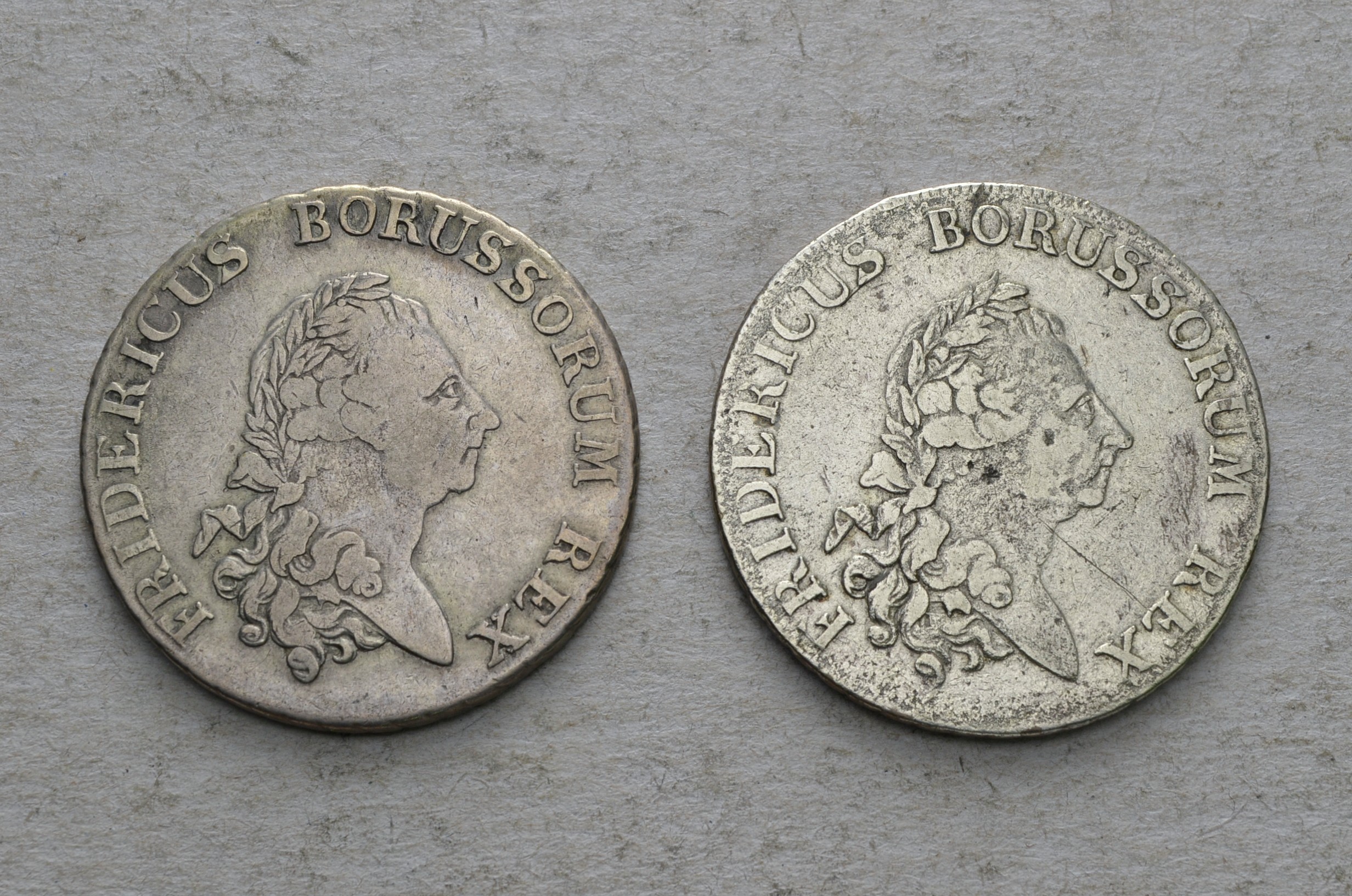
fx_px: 2698
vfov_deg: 18.8
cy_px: 448
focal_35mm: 72
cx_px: 676
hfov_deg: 28.1
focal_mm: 48
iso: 400
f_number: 14
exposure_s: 1/200
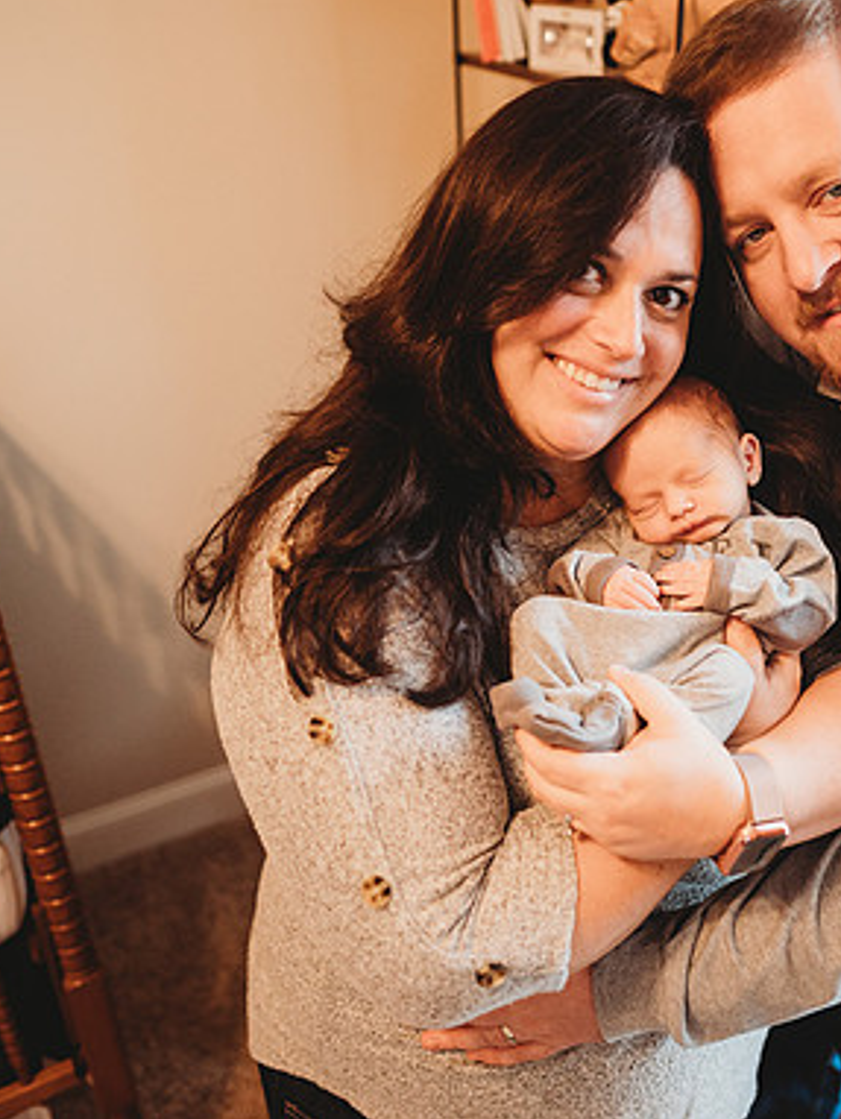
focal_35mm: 35
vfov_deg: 52.6
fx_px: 1133
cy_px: 555
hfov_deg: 39.8
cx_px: 615
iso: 500
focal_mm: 24
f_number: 2.2
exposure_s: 1/160
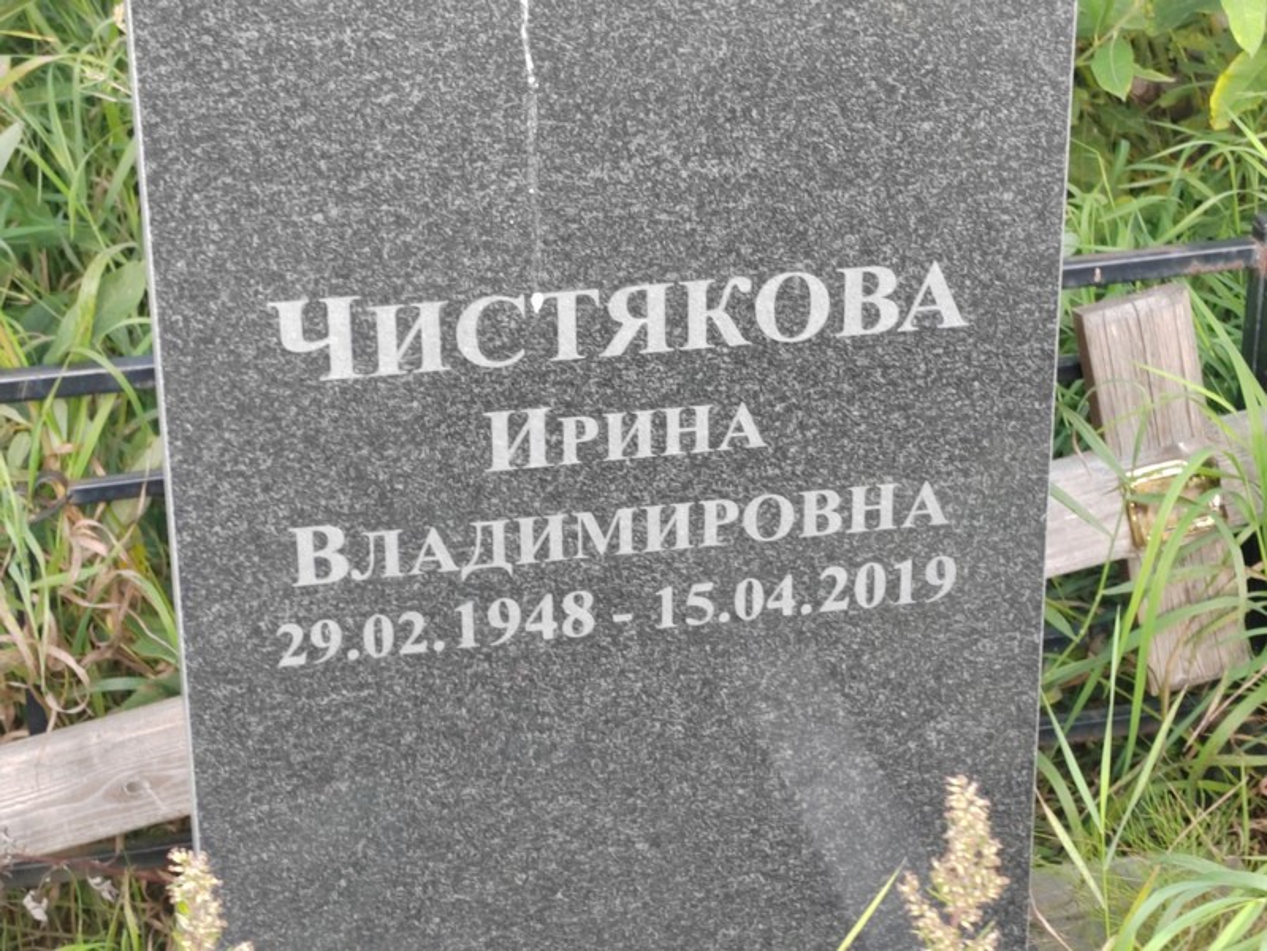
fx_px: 2928
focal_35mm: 80
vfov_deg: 18.4
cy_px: 476
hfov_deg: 24.4
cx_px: 634
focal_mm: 5.52
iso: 100
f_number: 1.9
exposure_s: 1/100
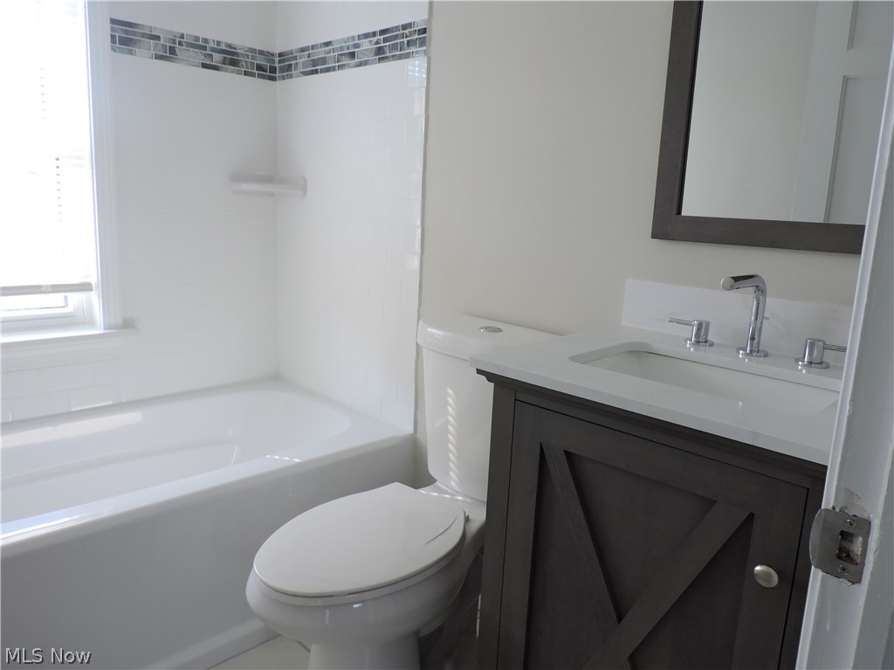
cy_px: 335
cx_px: 447
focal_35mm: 24
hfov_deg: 71.6
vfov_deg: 56.8
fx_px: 620
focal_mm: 4.3
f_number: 3
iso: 180
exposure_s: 1/30
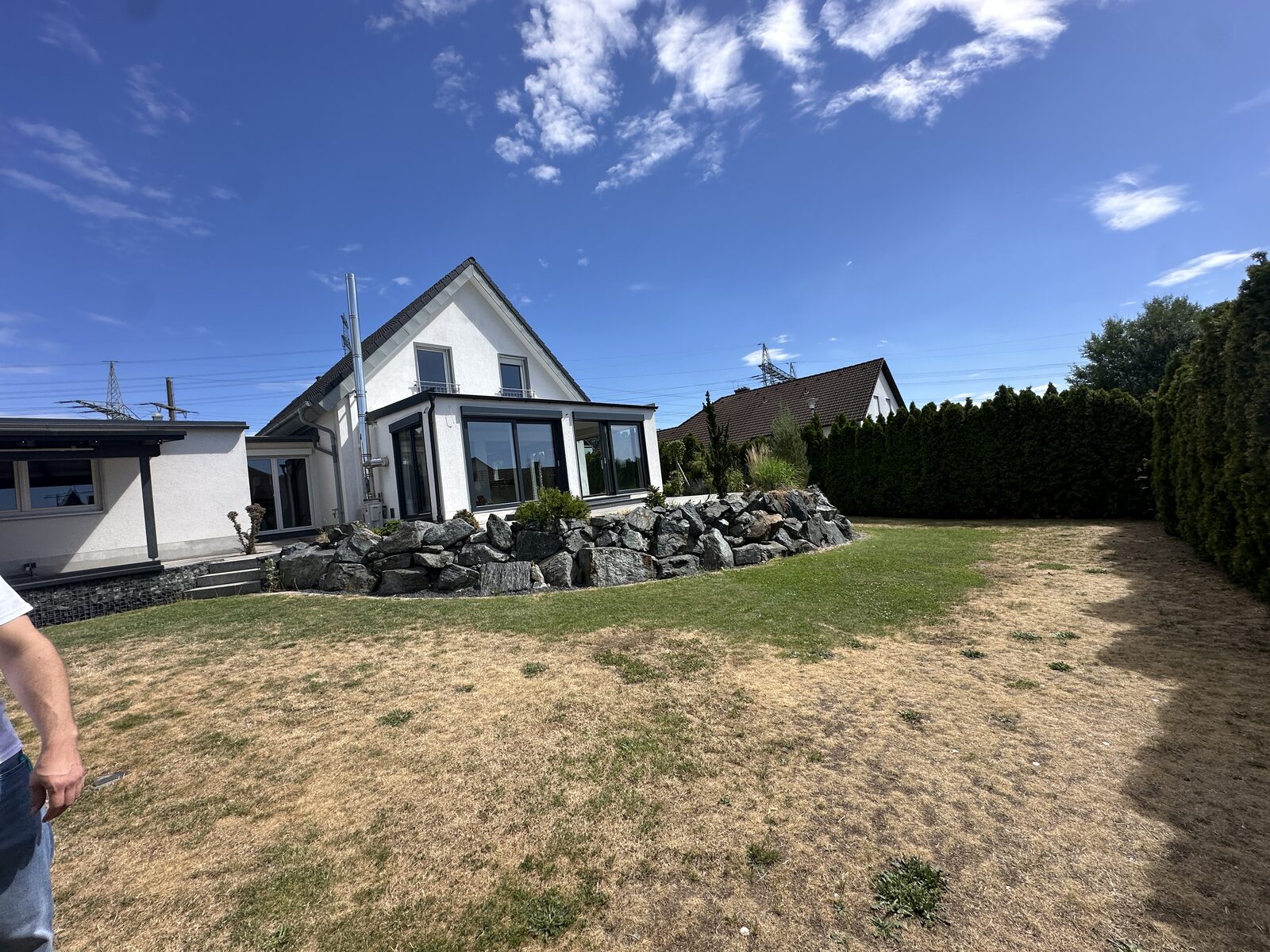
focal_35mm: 14
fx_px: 514
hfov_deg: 102.1
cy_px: 476
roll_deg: +6.3
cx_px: 635
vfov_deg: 85.7
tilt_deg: +0.1
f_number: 2.2
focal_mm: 2.22
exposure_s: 1/1689
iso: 50
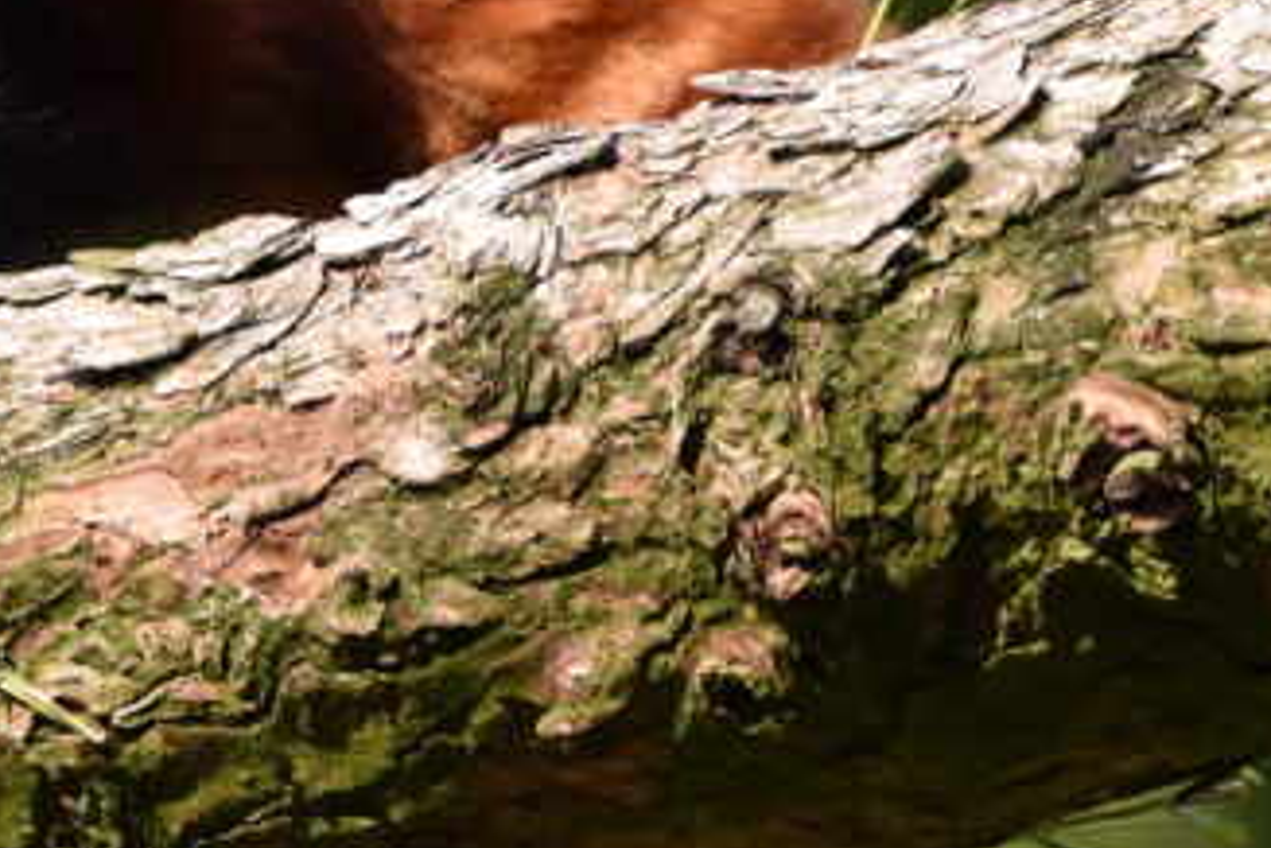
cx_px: -175
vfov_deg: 1.0
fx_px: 48153
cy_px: 340
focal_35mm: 1364
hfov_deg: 1.5
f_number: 5.6
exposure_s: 1/500
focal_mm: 290
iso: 400
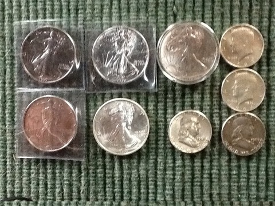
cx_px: 138
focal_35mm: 32
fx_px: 254
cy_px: 103
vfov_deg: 44.2
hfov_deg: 56.8
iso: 400
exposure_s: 1/20
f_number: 2.4
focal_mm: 2.03
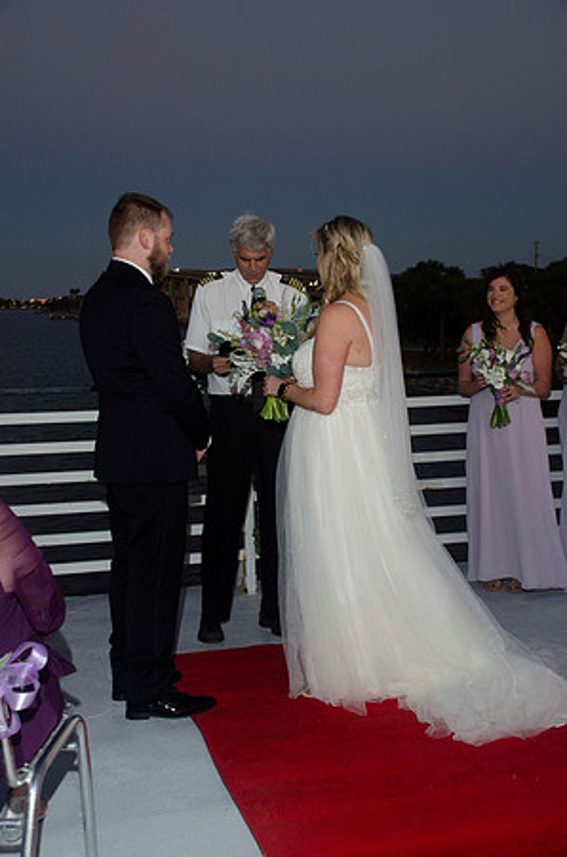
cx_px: 284
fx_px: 997
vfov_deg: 46.5
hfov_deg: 31.8
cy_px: 428
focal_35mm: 42
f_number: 5.6
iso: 800
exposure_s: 1/60
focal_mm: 28
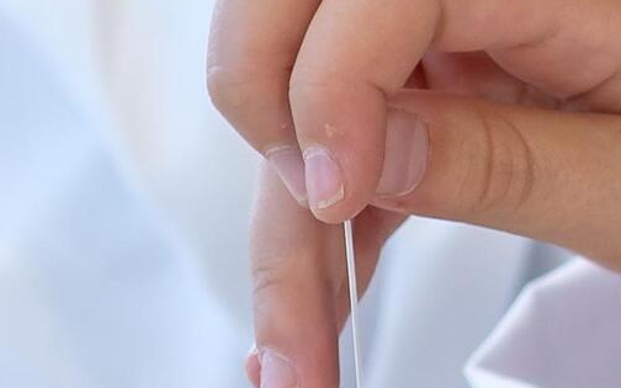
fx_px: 10713
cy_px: 171
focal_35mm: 633
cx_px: 1349
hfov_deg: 3.3
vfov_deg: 2.1
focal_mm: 43
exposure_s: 1/320
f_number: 2.2
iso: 200
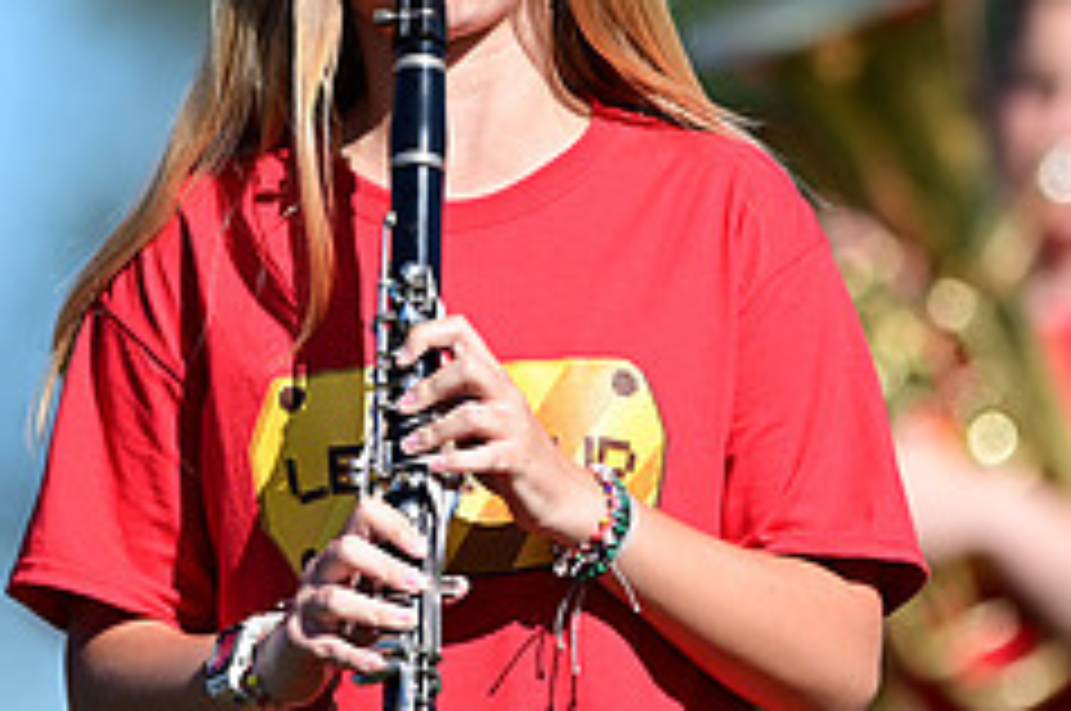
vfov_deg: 1.9
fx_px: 21747
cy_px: 356
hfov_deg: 2.8
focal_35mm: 732
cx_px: 490
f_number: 2.8
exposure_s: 1/1600
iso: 100
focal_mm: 300
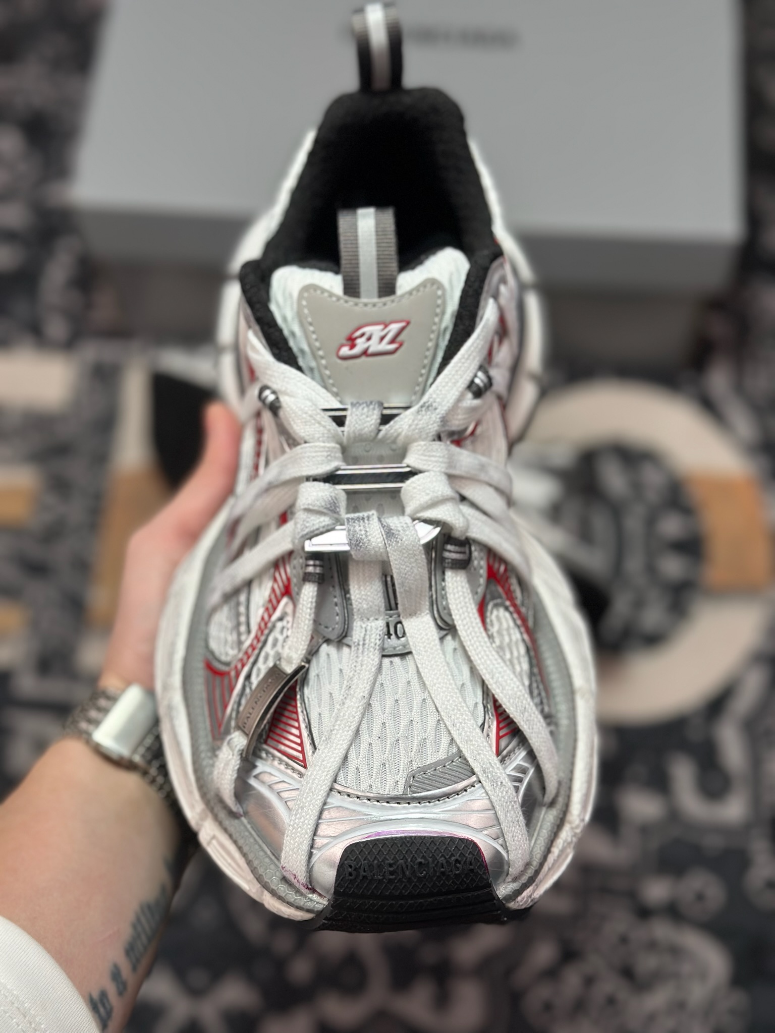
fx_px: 1433
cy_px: 516
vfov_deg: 39.7
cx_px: 388
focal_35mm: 48
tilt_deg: -64.4
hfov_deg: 30.3
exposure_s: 1/1272
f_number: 1.78
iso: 80
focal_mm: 6.86
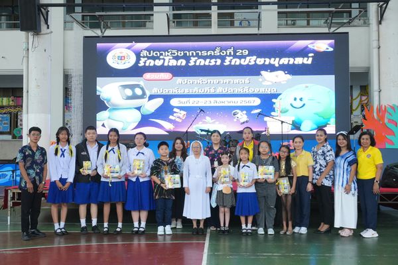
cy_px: 132
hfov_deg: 46.4
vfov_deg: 31.9
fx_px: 464
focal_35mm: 42
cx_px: 199
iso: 1600
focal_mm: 28
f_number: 9
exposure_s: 1/25
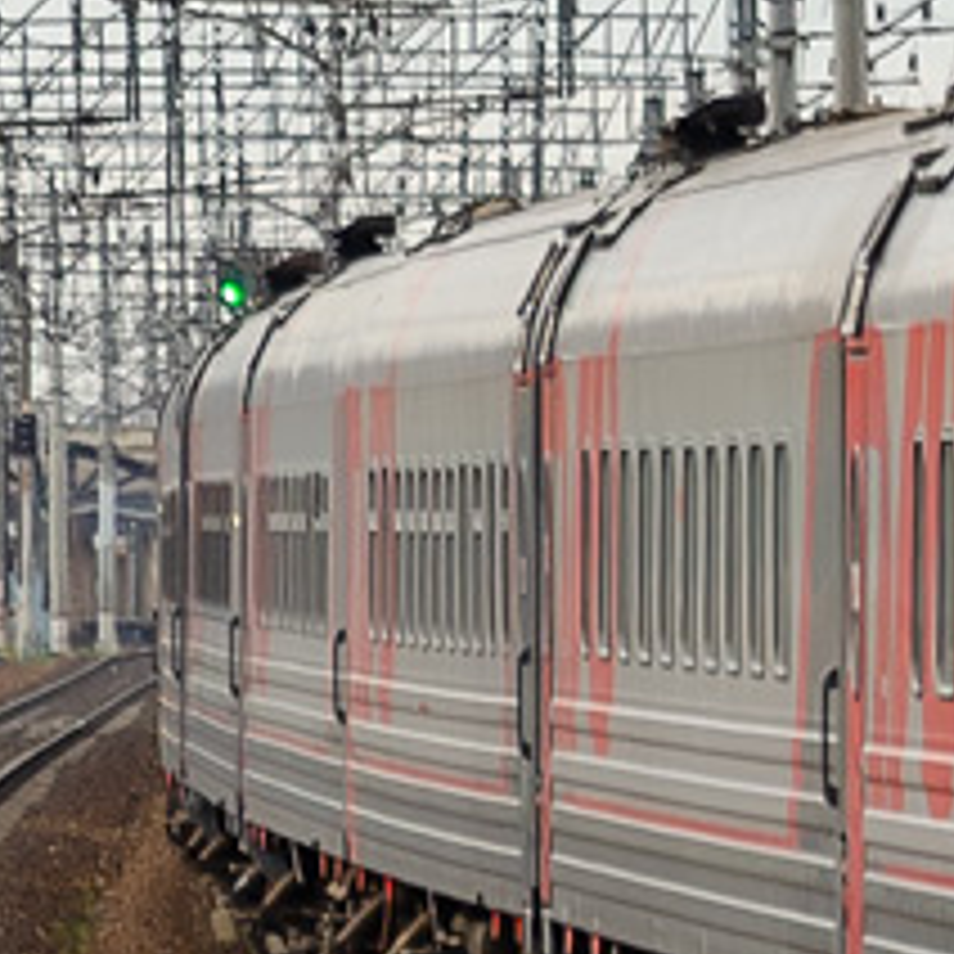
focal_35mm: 766
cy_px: -50
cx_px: 2534
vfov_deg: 2.3
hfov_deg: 2.3
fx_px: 23884
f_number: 5.6
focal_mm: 85
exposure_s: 1/250
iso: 200
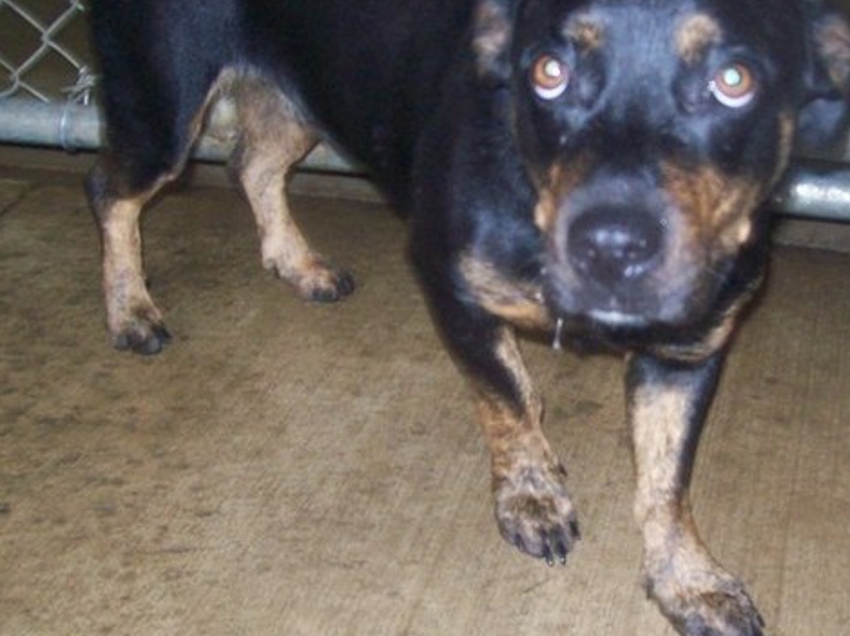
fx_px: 1448
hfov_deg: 32.3
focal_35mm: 59
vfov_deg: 24.8
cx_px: 598
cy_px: 336
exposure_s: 1/64
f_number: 2.7
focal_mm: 6
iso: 200
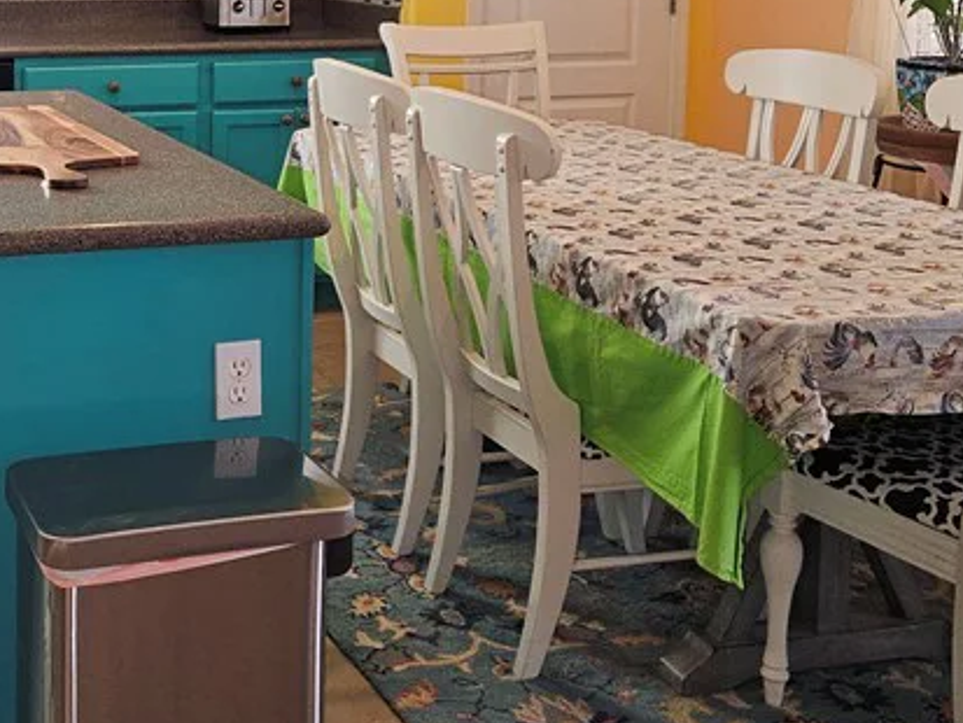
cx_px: 177
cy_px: 77
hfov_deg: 32.7
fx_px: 1586
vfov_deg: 24.9
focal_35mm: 57
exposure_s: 1/60
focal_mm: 5.4
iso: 125
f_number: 1.8
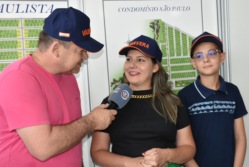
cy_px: 102
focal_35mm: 52
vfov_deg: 26.0
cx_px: 116
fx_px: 360
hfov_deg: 38.1
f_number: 5.6
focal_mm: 26
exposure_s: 1/200
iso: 1600
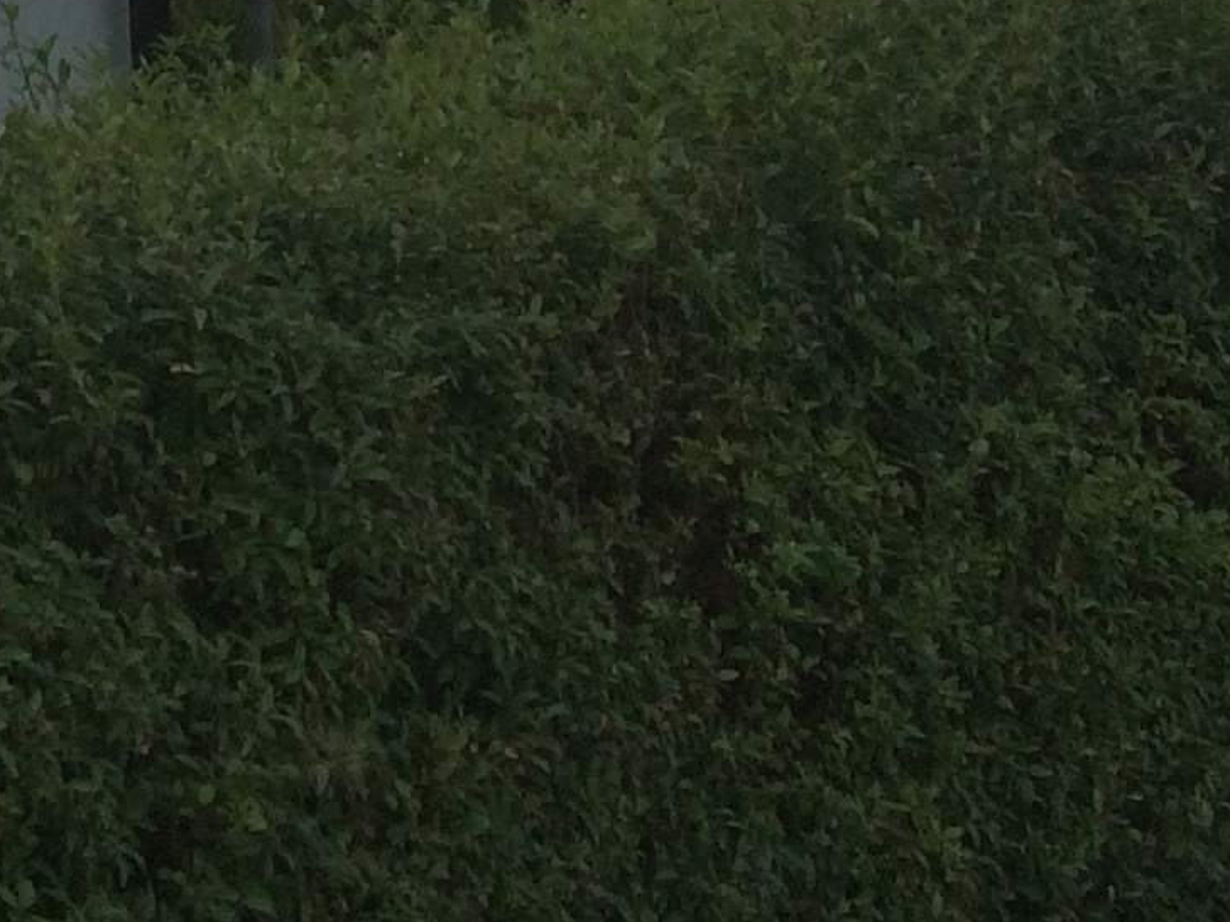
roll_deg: +1.1
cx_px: -1103
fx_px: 4619
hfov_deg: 13.4
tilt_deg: +5.2
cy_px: -1116
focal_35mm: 130
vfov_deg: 10.2
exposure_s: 1/299
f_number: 2.2
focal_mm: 4.15
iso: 32
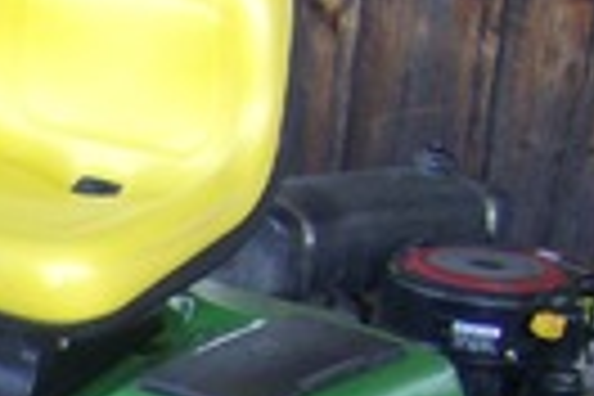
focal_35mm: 154
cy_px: 657
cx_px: -441
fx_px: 2541
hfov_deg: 12.3
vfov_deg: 8.6
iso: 100
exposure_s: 1/64.9
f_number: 2.8
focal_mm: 6
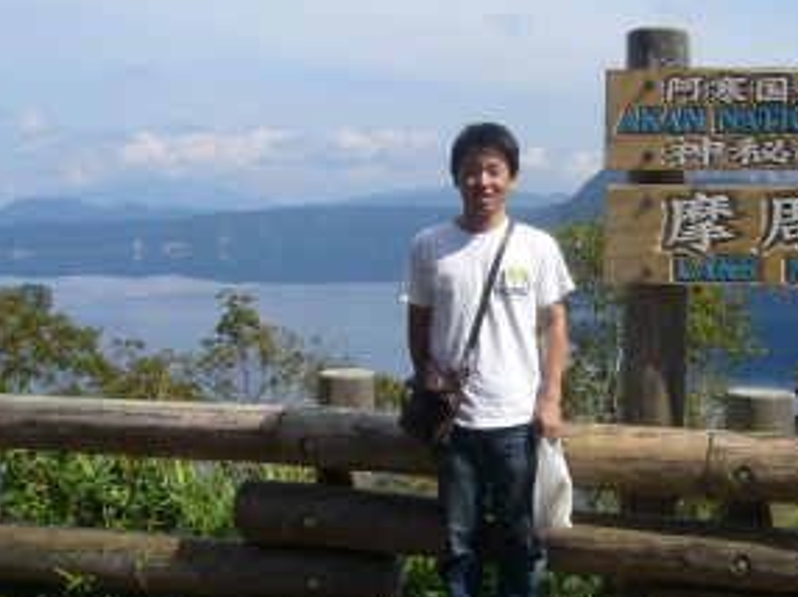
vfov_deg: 29.6
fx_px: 1129
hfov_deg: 38.7
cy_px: 321
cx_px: 505
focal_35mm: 49
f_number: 5.6
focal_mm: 5.8
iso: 80
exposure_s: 1/400
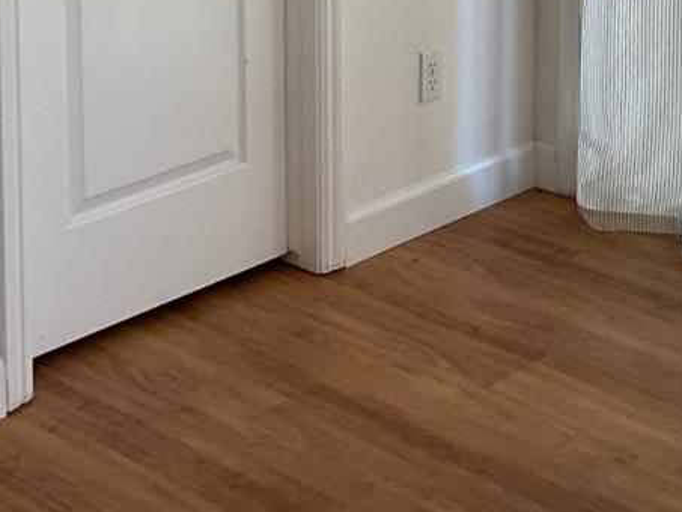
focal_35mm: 96
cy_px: -231
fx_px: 1892
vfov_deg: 14.5
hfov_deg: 20.4
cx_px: 358
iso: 64
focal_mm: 3
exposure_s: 1/60
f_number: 1.8
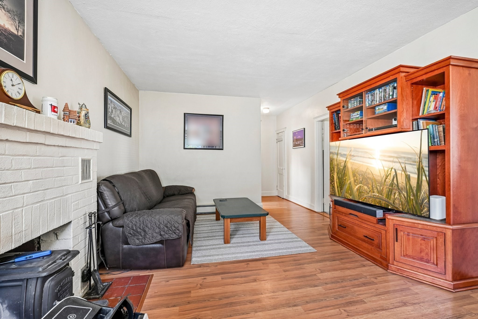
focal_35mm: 16
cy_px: 160
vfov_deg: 73.7
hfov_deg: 96.7
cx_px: 239
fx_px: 212
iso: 400
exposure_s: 1/8
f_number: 8
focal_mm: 16
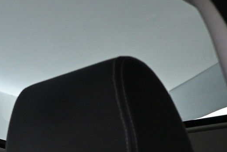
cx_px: -67
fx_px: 473
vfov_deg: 18.0
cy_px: 132
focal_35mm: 75
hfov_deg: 23.8
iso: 3200
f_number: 3.5
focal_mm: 16
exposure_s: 1/80
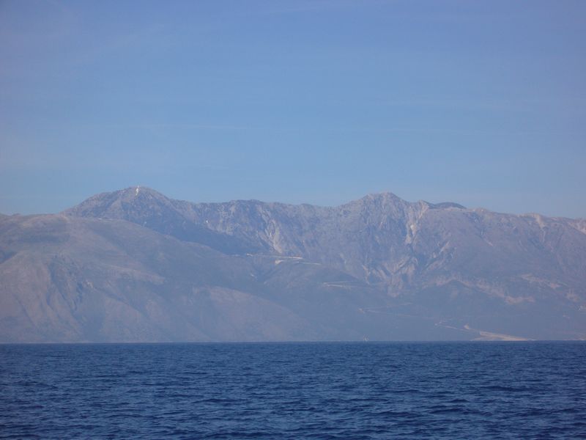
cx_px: 293
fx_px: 1778
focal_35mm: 105
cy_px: 220
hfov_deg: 18.7
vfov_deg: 14.1
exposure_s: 1/800
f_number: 5
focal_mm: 17.4
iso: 80
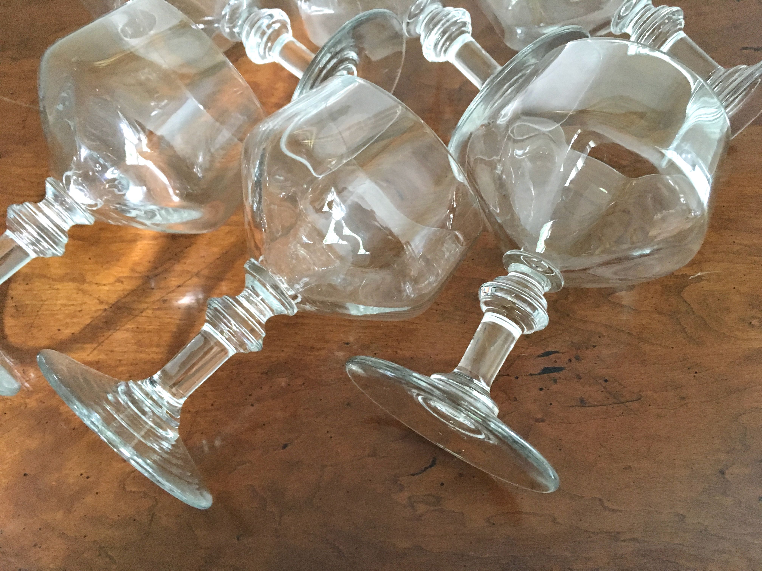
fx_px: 638
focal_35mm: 29
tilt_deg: -64.4
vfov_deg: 48.2
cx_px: 381
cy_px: 286
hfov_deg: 61.7
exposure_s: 1/17
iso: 400
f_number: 2.2
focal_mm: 4.15
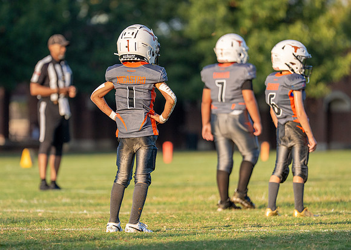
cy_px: 124
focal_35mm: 296
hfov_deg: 6.8
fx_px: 2950
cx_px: 128
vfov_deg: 4.9
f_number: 2.8
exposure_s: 1/3200
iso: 320
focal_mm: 200
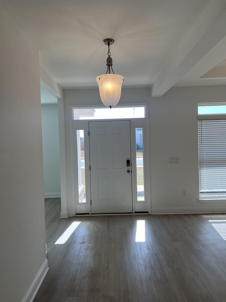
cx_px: 113
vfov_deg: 67.3
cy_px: 151
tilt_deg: -1.7
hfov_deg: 53.1
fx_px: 226
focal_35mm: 26
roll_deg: +2.3
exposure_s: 1/528
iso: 50
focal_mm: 5.7
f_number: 1.5
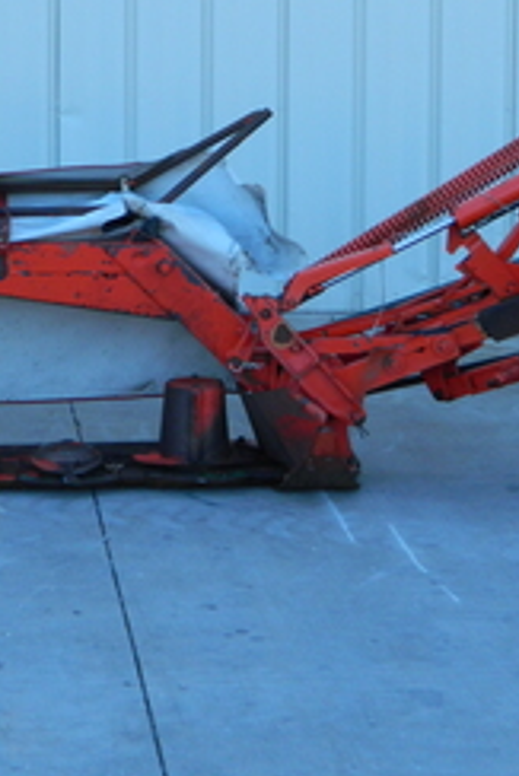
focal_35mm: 132
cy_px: 219
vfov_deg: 15.5
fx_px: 2850
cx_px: 22
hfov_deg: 10.3
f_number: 3.8
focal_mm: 10.2
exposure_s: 1/160
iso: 80
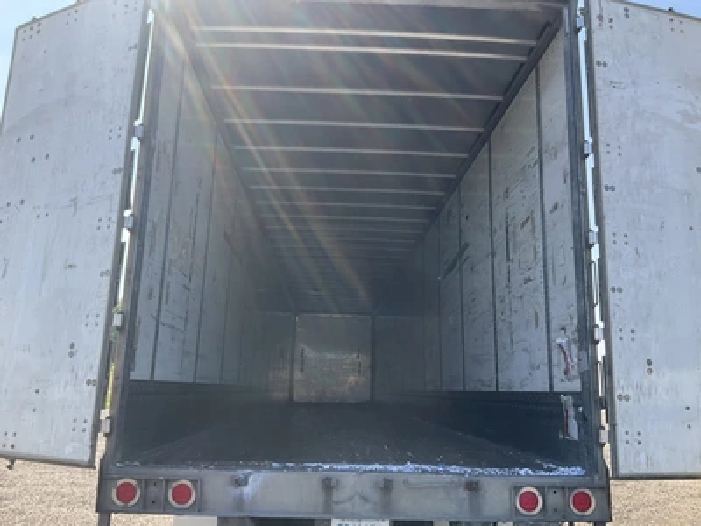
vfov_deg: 48.2
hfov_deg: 61.7
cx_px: 350
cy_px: 263
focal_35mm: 29
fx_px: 587
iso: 25
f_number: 1.8
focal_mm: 3
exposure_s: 1/534
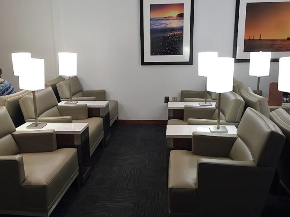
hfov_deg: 50.1
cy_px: 115
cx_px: 139
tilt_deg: -14.1
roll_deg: -0.2
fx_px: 310
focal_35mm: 37
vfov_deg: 38.6
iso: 80
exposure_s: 1/30
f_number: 2.2
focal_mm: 4.15
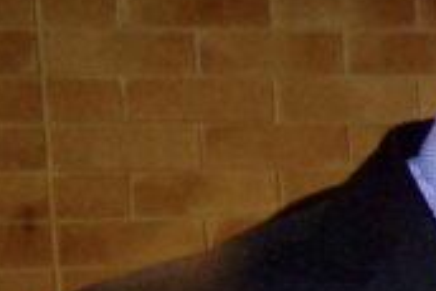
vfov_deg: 7.6
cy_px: 466
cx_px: 1308
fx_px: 2133
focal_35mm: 176
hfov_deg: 9.3
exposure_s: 1/30
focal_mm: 10.4
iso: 400
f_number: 1.8
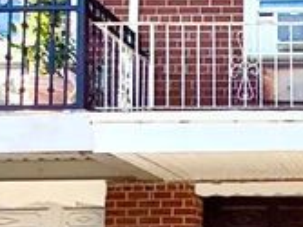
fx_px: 752
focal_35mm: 86
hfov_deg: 20.1
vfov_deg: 16.8
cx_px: 435
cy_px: 222
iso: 16
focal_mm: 2.22
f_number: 2.2
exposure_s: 1/717
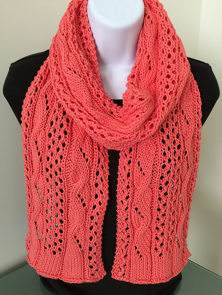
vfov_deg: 61.7
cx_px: 111
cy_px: 148
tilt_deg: -13.9
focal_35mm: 29
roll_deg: +0.3
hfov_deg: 48.2
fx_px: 248
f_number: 2.2
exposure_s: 1/30
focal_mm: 4.15
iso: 50
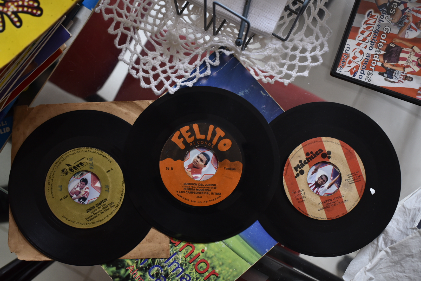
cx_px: 210
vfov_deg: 37.9
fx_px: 409
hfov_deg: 54.4
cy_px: 140
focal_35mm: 35
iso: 1000
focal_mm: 35
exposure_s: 1/20
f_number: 4.5
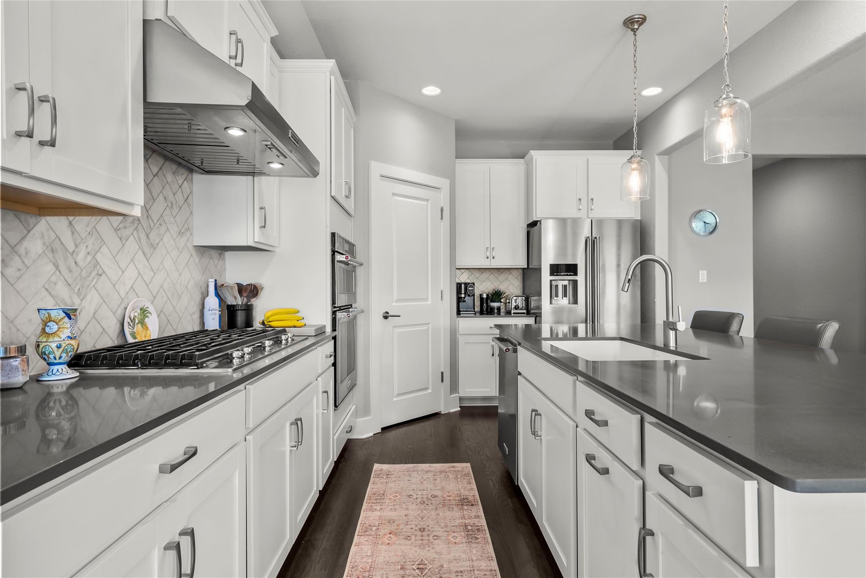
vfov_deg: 64.6
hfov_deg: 86.9
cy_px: 289
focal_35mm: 19
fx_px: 457
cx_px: 433
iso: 1600
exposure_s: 1/20
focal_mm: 19
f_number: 10
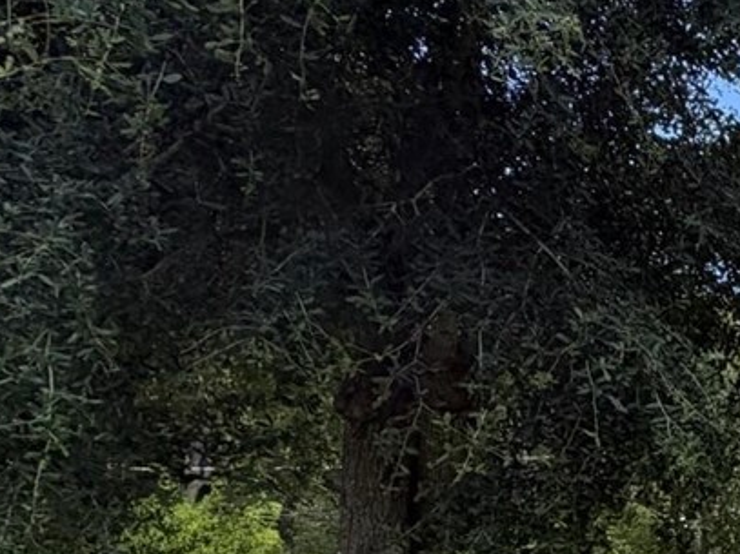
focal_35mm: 55
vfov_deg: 24.6
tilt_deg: +1.3
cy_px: 618
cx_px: 1225
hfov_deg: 23.8
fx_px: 1175
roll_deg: +0.8
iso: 40
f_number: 2.2
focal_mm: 2.22
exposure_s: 1/770
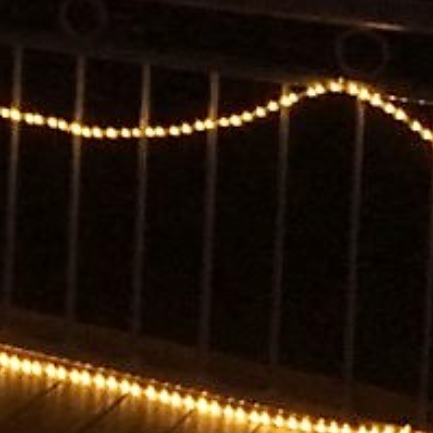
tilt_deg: -5.0
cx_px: -355
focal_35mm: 132
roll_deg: -1.0
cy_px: -178
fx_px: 1868
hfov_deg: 12.1
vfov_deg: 12.7
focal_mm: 4.15
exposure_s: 1/33
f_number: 2.2
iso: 200
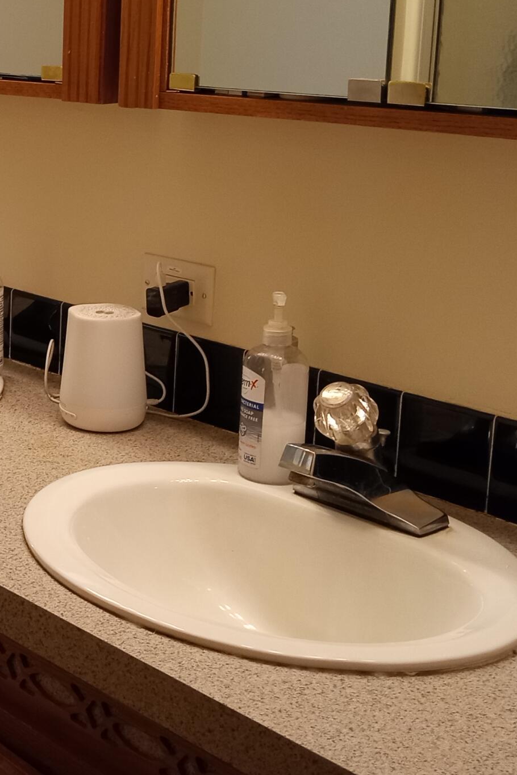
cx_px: -134
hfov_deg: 19.7
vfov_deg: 31.2
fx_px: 1379
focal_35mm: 64
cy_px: 279
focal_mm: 3.71
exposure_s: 1/60
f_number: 2.2
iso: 235
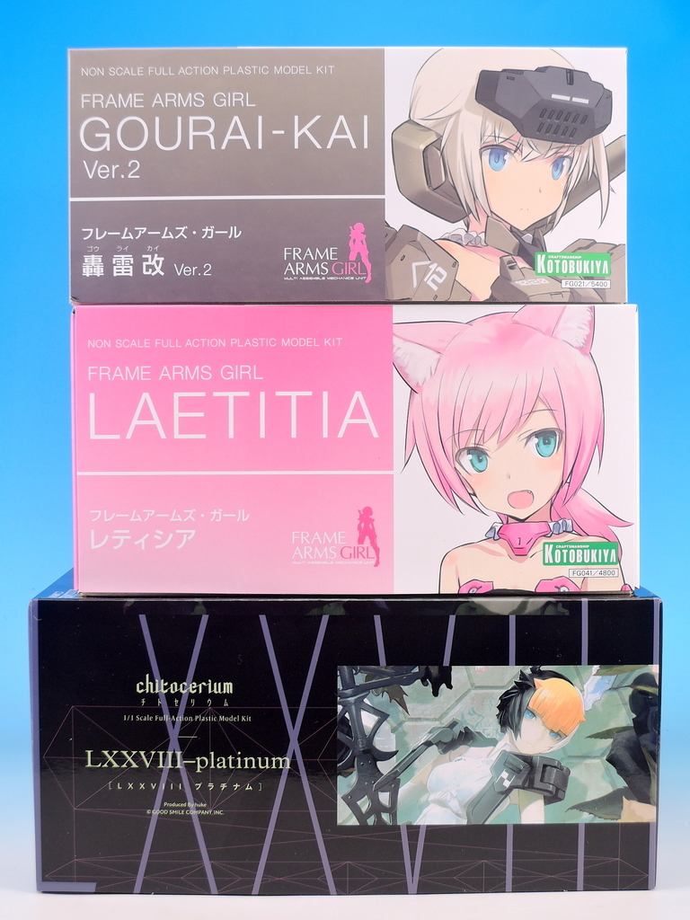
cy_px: 460
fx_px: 1781
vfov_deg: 29.0
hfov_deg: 21.9
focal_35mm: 67
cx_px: 345
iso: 80
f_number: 5.6
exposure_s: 1/5
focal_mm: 14.3
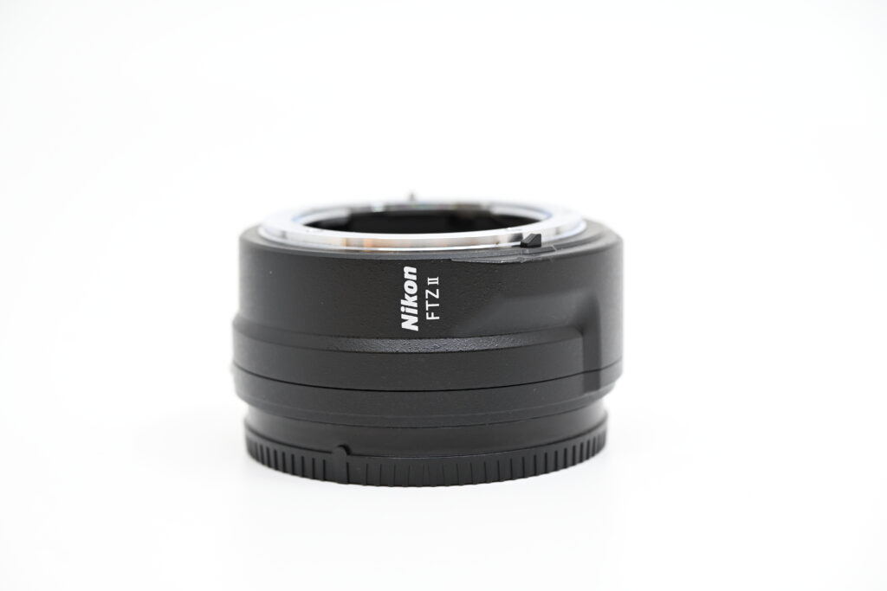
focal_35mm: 86
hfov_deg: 23.6
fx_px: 2119
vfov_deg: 15.9
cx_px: 444
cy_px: 296
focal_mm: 86
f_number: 6.3
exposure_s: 1/125
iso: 640
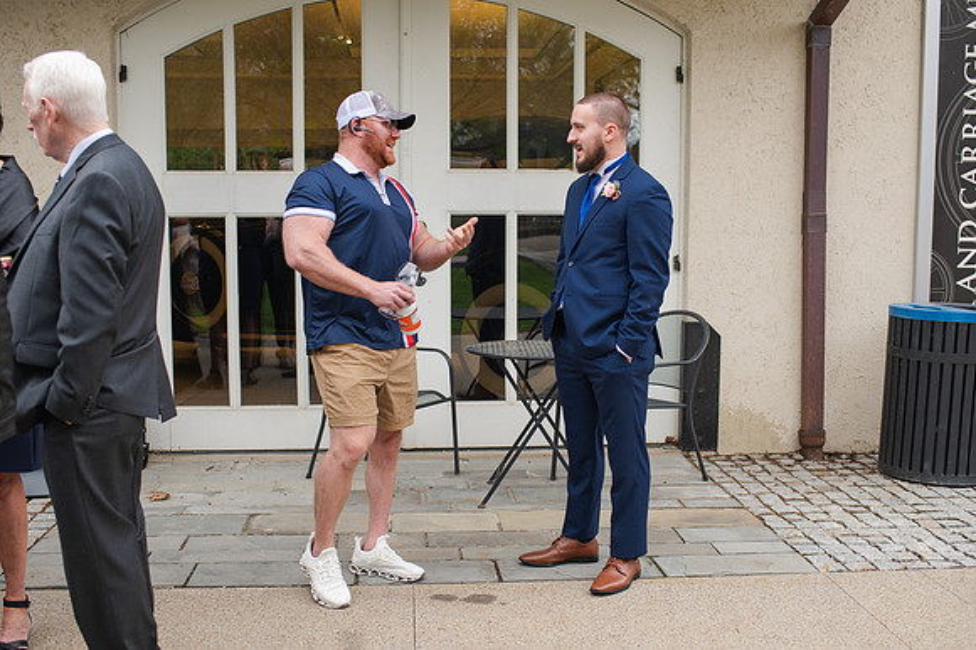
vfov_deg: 33.0
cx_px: 482
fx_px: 1097
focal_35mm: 40
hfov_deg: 48.0
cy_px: 332
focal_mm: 35
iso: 320
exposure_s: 1/400
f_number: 3.2
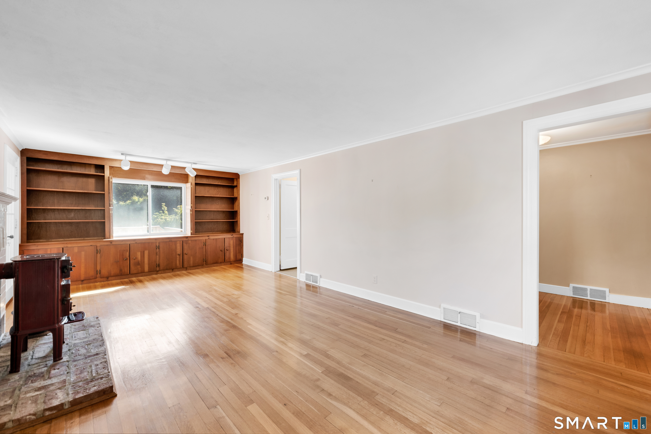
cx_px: 326
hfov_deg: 104.3
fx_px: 253
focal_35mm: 14
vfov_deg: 81.2
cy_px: 217
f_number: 8
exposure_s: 1/400
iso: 250
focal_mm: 14
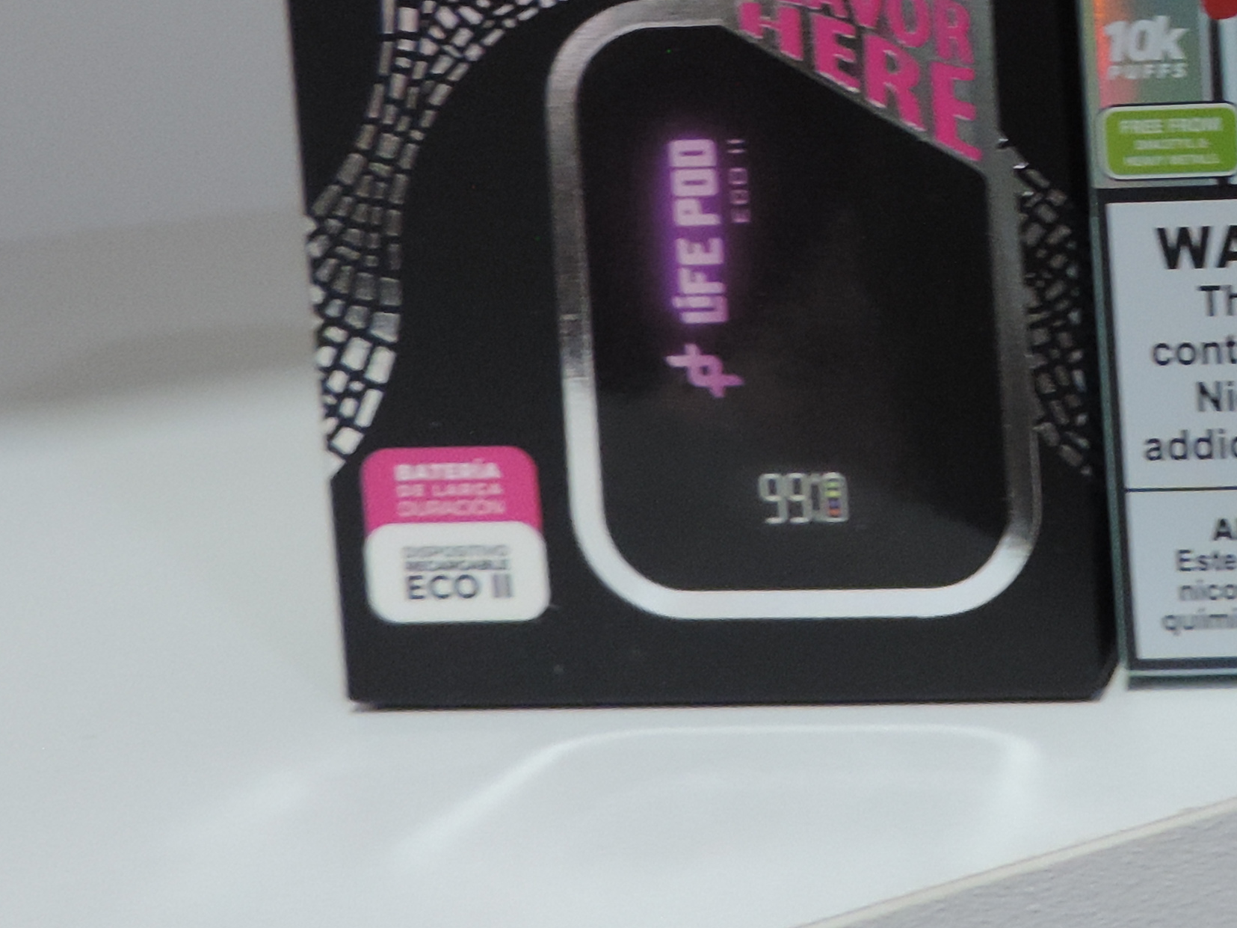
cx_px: 1292
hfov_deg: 25.7
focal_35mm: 71
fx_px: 2537
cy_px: -131
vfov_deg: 19.7
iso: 280
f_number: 3
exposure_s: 1/30
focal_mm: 4.3
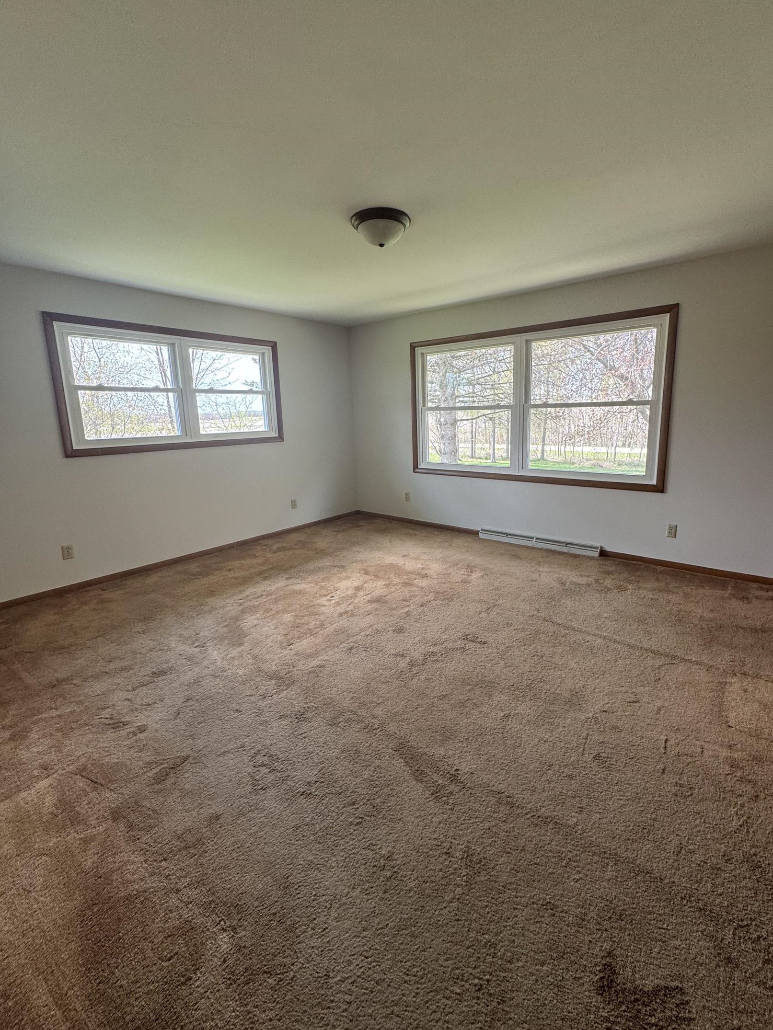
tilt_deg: -10.4
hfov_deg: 81.6
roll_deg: +1.8
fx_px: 447
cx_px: 413
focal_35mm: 15
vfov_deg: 98.1
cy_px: 495
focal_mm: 2.22
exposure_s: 1/99
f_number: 2.2
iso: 125
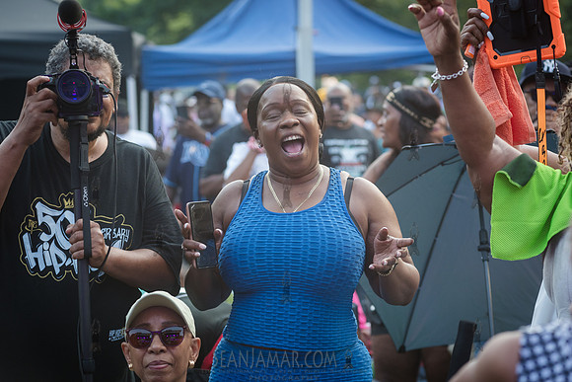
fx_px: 1780
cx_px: 286
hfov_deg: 18.3
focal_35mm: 112
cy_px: 191
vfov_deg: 12.2
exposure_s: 1/400
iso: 1000
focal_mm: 112
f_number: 4.5
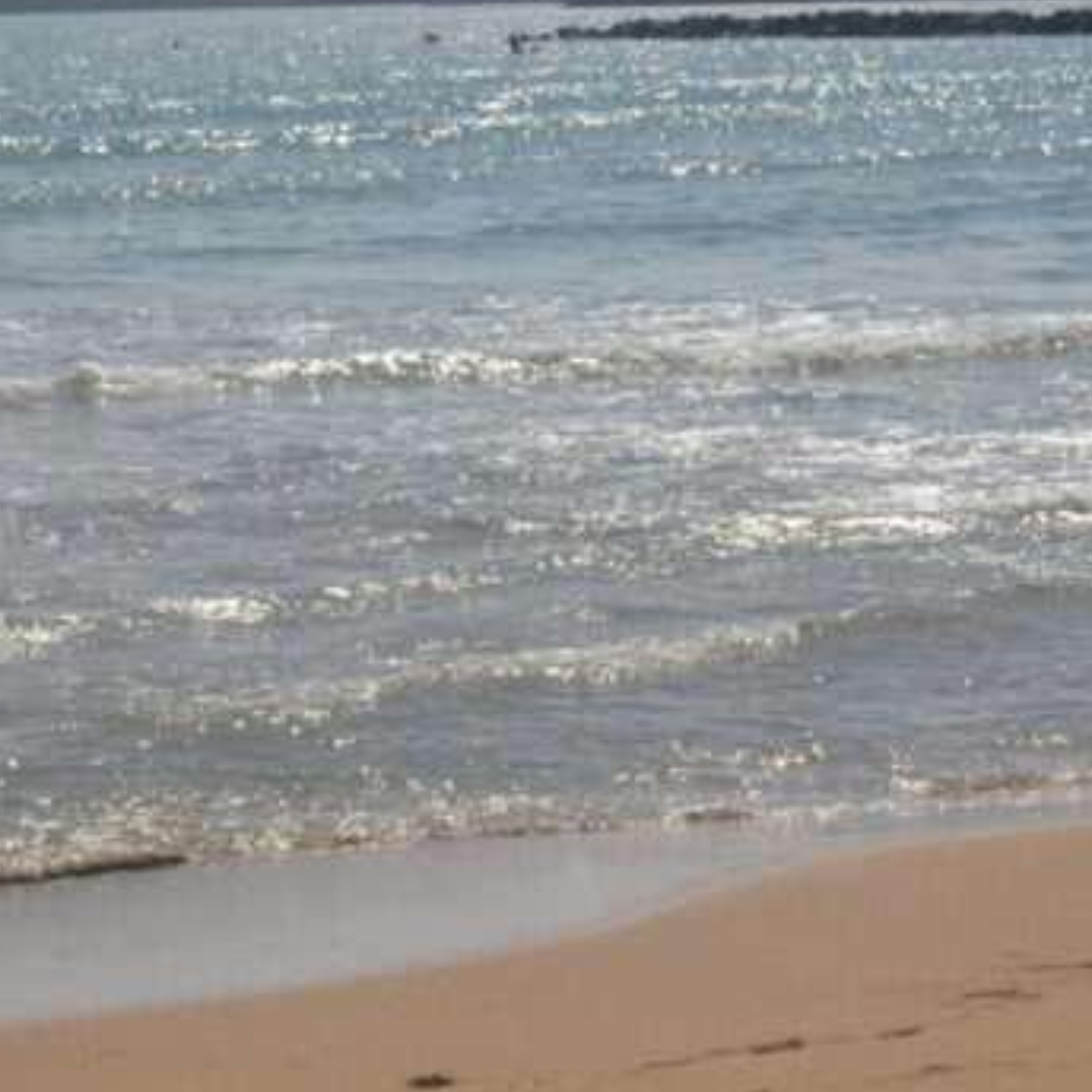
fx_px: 4566
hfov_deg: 13.5
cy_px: 663
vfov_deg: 13.6
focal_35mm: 128
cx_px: 152
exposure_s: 1/2000
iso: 320
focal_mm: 45
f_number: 7.1
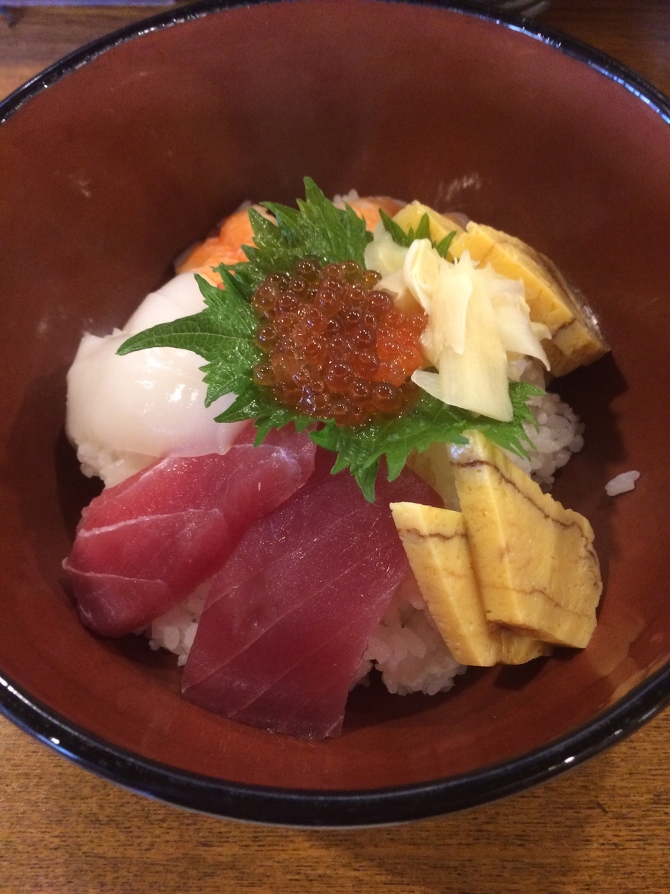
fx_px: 748
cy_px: 447
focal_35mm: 29
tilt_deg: -67.8
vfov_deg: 61.7
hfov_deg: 48.2
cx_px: 335
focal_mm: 4.15
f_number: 2.2
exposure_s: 1/24
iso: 320
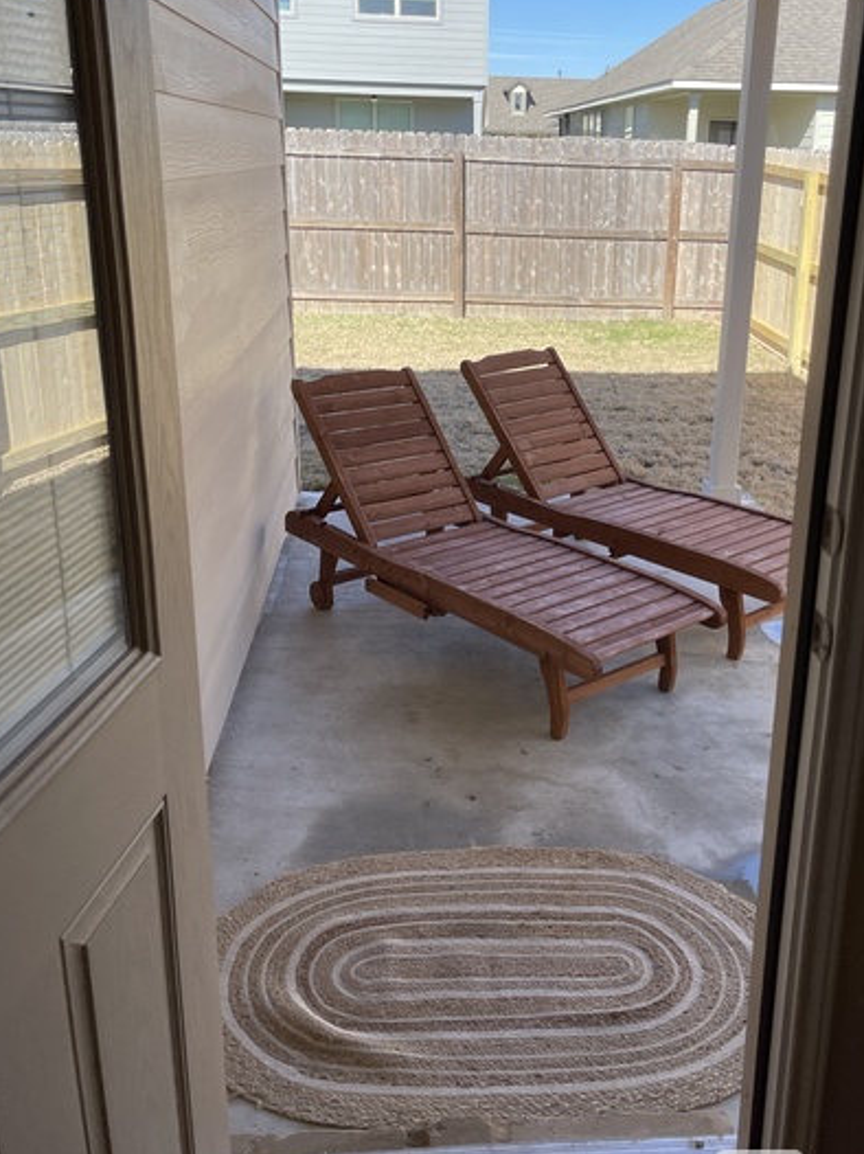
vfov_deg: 55.2
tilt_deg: -15.7
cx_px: 522
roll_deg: +0.5
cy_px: 506
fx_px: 1099
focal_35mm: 33
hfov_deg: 42.7
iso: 32
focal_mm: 5.1
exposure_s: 1/1164
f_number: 1.6
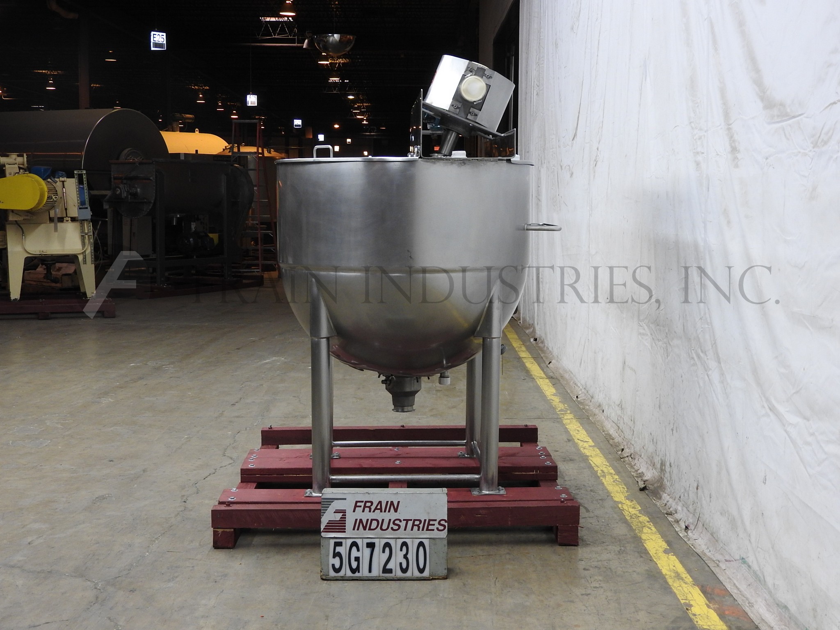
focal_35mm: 50
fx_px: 1213
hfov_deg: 38.2
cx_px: 420
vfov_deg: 29.1
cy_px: 315
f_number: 4
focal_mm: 9
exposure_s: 1/30
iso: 200
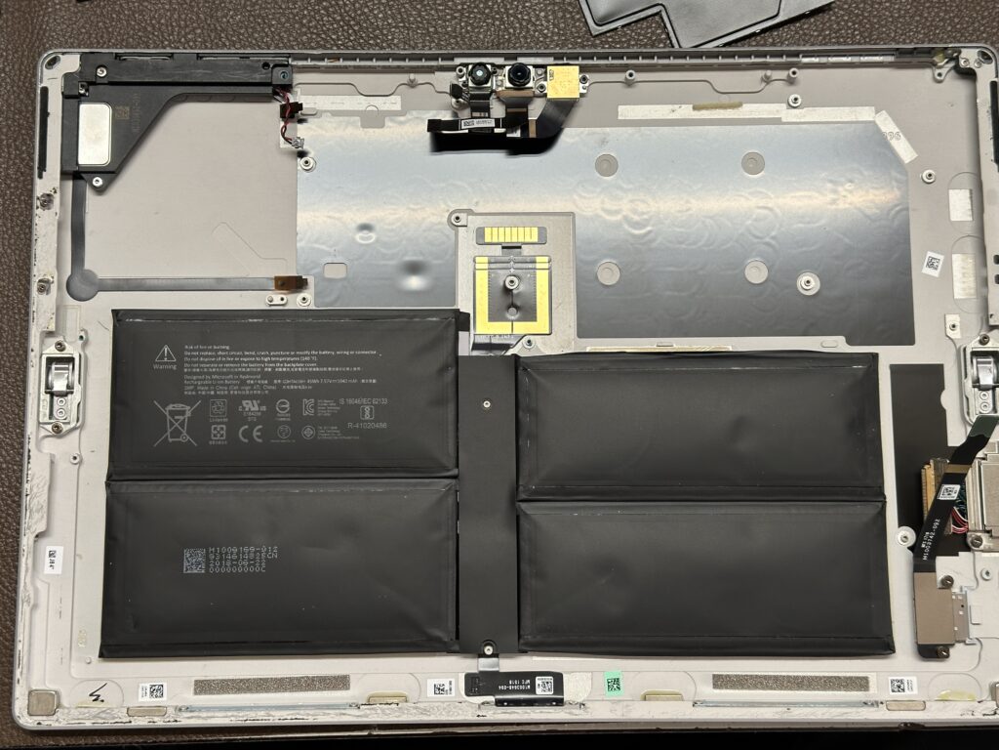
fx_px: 1385
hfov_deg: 39.7
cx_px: 500
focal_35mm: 48
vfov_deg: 30.3
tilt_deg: -82.5
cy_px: 375
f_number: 1.78
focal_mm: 6.86
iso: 100
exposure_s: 1/50
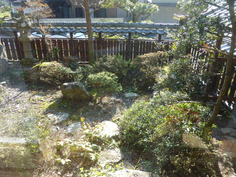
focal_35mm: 25
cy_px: 88
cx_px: 118
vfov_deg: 54.9
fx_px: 170
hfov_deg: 69.4
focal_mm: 4.1
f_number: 3.5
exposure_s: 1/200
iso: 160
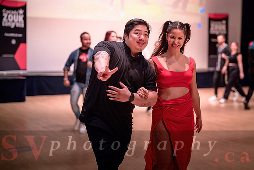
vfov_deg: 20.6
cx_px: 167
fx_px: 465
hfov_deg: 30.4
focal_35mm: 66
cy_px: 58
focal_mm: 50
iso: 1250
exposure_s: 1/320
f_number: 1.4
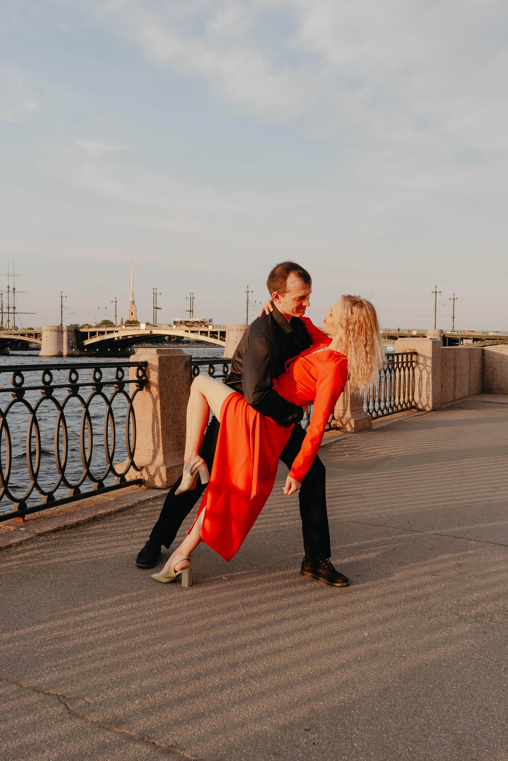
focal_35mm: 33
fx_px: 698
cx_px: 254
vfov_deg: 57.2
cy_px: 380
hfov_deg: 40.0
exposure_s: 1/80
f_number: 8
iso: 100
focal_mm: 33
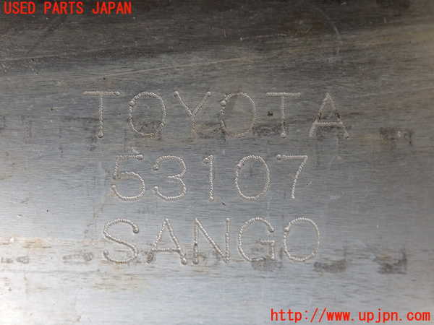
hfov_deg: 33.2
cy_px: 162
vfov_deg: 25.2
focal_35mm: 58
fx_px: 727
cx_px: 217
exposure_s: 1/125
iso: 1000
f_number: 3.5
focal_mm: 10.35
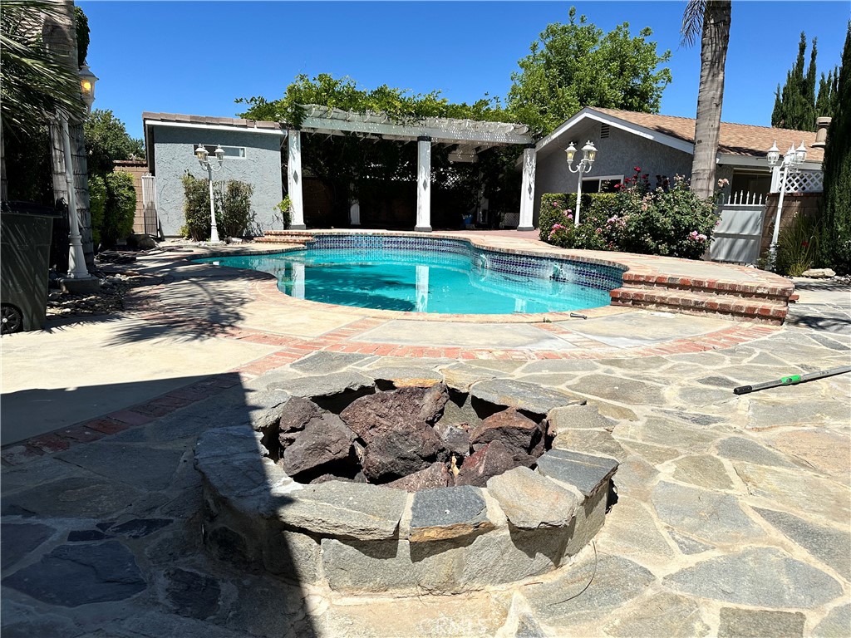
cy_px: 319
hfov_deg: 71.6
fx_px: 590
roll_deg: -1.1
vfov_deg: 56.8
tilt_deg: -10.5
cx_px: 426
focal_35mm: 24
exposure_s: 1/6623
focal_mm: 6.86
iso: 80
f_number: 1.78
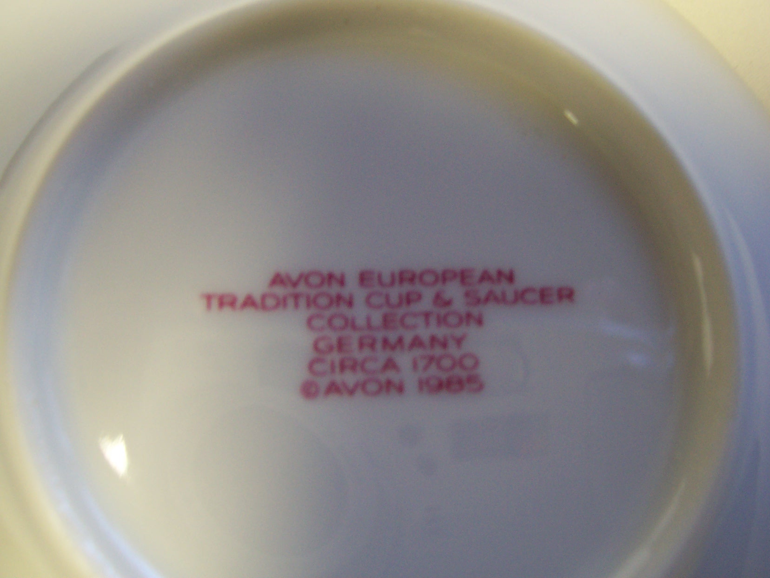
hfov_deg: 50.1
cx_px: 385
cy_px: 289
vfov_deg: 38.7
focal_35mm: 37
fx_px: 823
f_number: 2.8
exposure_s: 1/30
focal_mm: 5.6
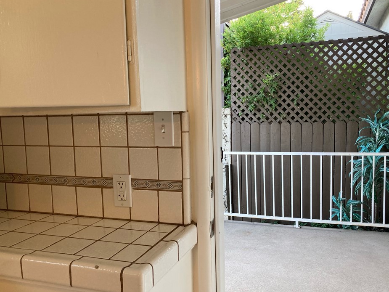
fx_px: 348
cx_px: 202
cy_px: 152
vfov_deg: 45.4
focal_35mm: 31
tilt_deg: -6.1
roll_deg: +1.0
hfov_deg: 58.3
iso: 50
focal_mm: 3.99
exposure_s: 1/60
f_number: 1.8
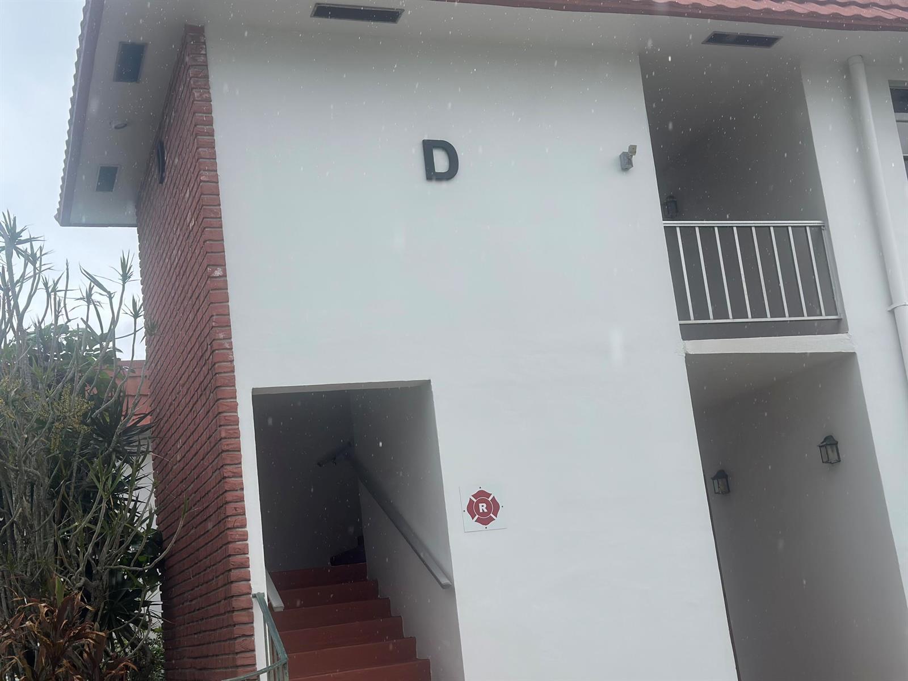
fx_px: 1259
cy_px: 340
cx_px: 454
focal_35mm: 48
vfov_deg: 30.3
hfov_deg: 39.7
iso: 80
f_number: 1.78
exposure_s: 1/1041
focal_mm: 6.86
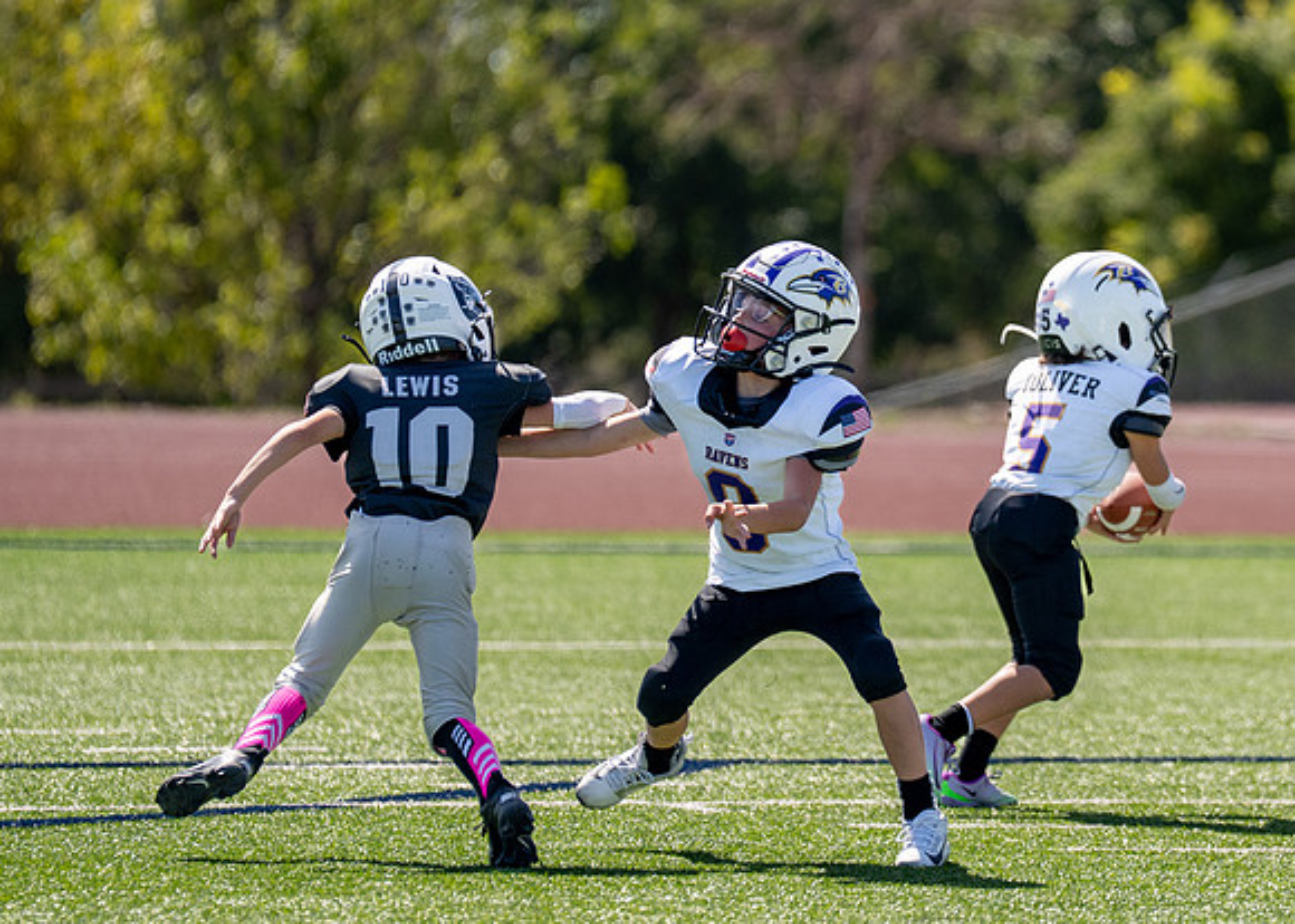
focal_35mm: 369
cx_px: 1041
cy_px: 428
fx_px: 13563
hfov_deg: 5.5
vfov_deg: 3.9
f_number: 2.8
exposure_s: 1/4000
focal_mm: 200
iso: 200
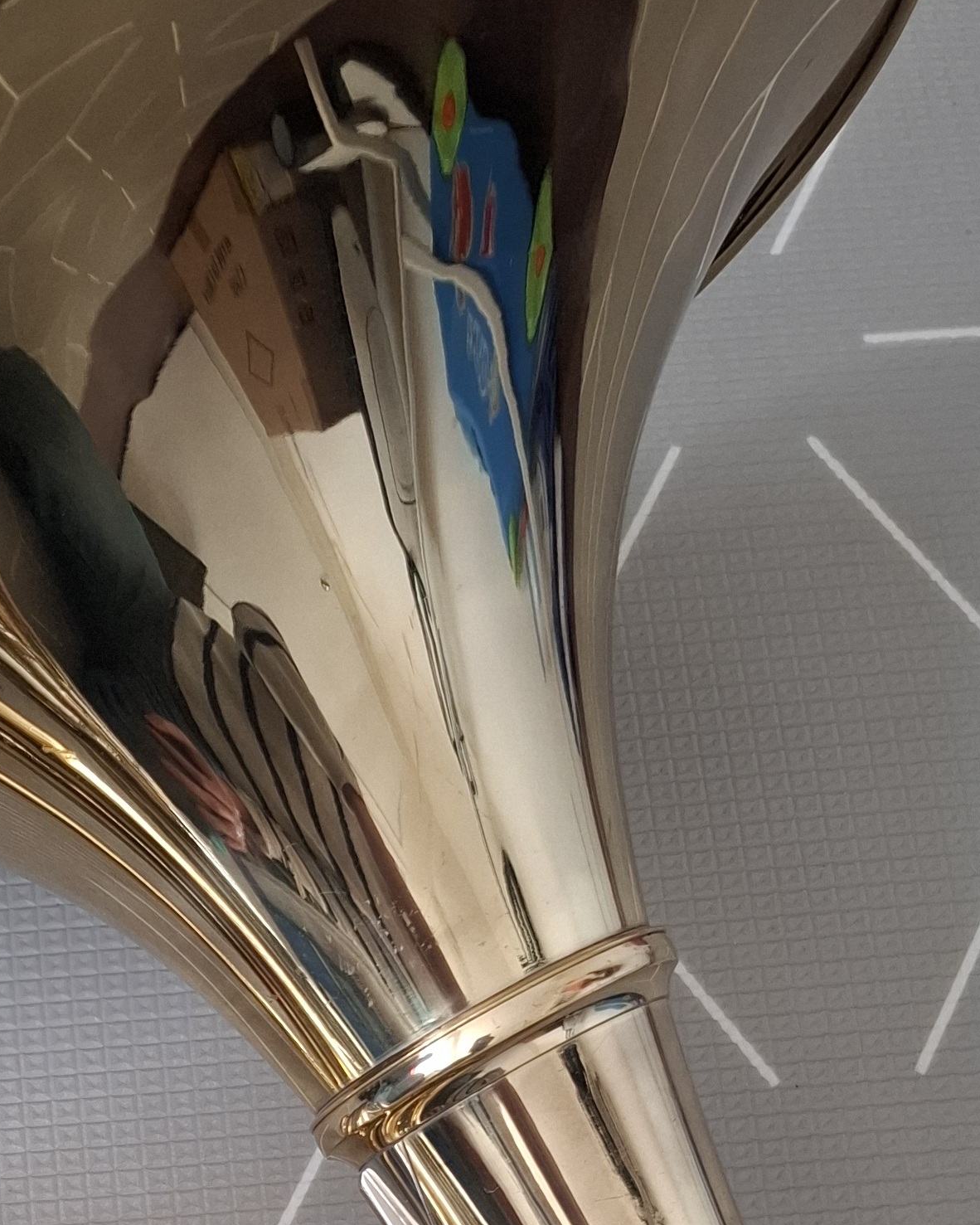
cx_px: 75
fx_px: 2247
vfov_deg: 26.1
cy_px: 1578
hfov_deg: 23.8
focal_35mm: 62
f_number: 1.8
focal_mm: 5.54
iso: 200
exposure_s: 1/120
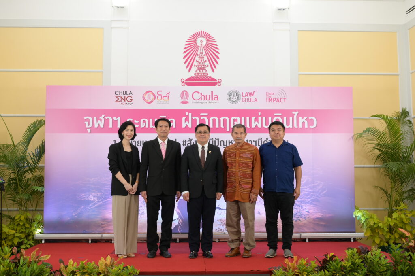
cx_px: 208
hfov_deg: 46.4
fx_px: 484
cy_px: 138
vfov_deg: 31.9
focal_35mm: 42
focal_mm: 42
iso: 1000
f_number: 6.3
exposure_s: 1/50
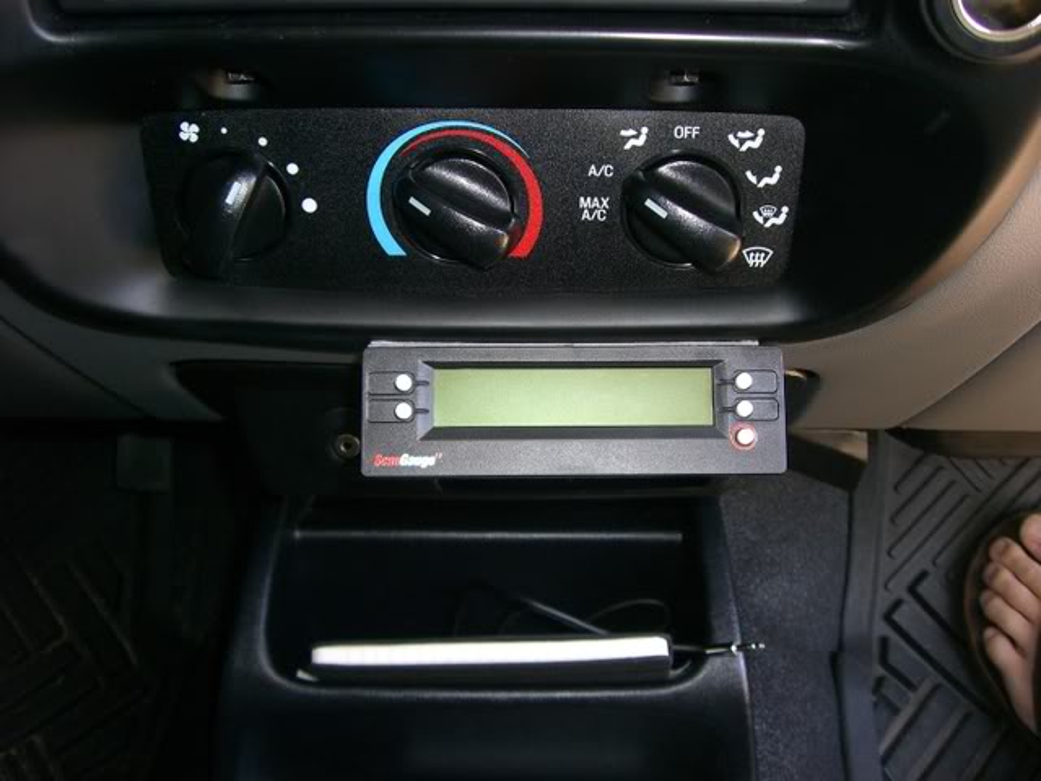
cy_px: 390
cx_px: 520
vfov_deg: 37.7
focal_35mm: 38
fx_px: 1143
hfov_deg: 49.0
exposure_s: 1/60
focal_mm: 6.2
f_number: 2.7
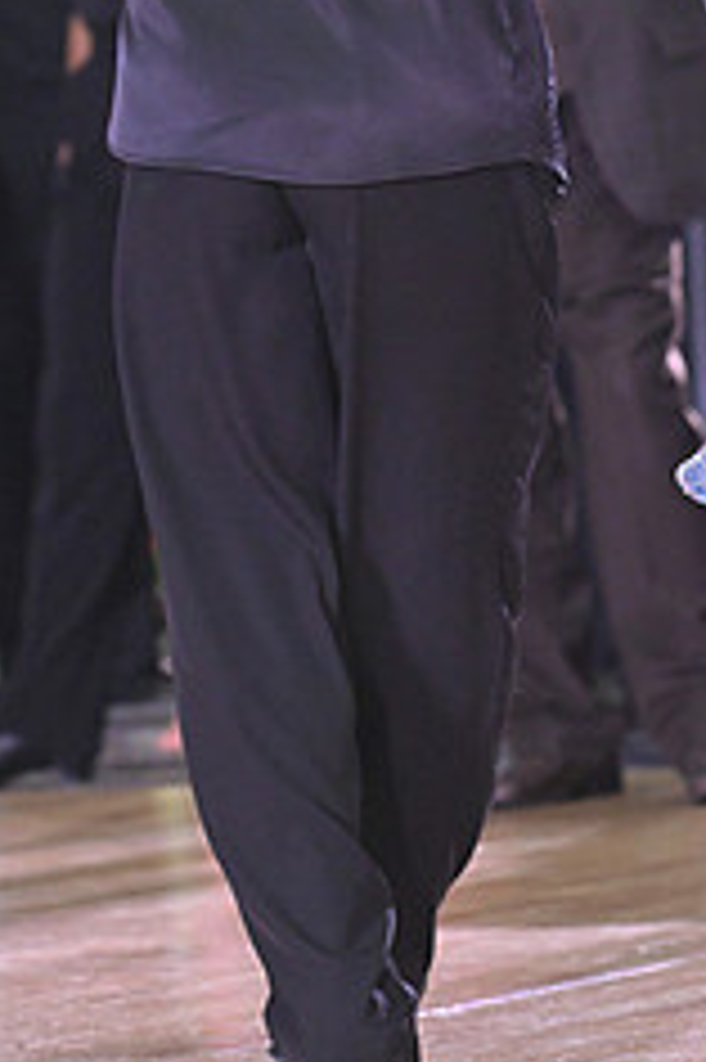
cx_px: 569
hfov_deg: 3.5
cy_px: -198
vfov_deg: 5.2
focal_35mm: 394
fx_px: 11606
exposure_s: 1/320
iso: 4000
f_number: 5
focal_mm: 160
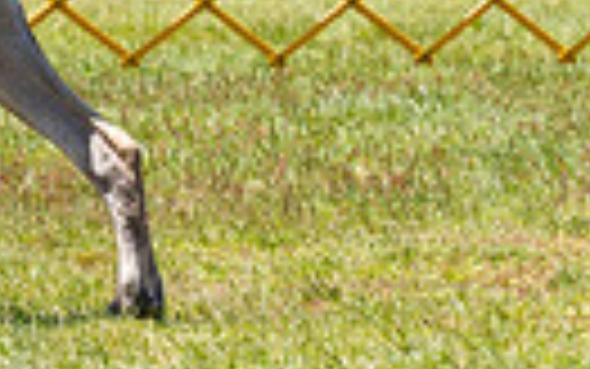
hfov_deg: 4.3
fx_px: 7786
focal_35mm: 484
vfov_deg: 2.7
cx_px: -667
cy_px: -173
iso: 500
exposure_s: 1/2500
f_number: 6.3
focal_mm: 107
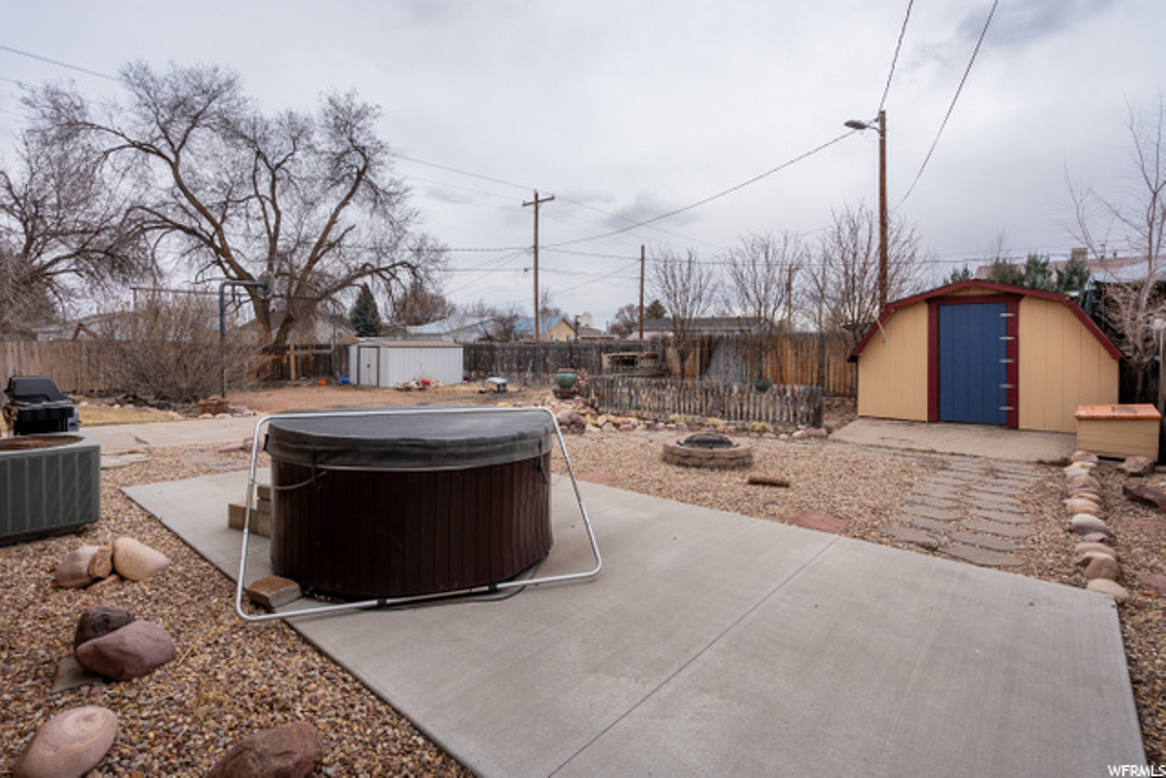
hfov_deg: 96.7
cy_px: 389
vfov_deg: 73.8
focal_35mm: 16
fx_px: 518
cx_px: 583
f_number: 11
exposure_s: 1/250
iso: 200
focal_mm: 16
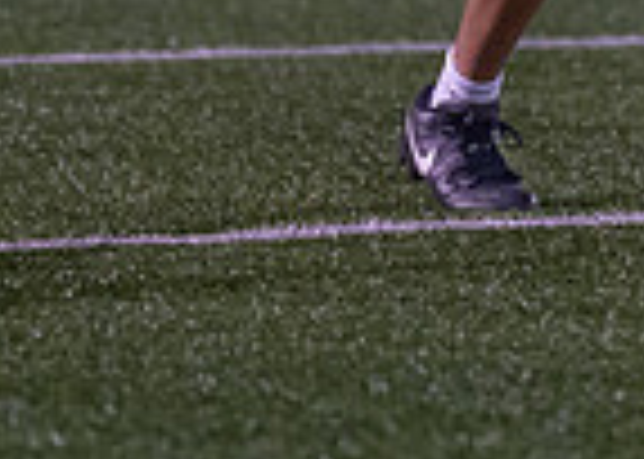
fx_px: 11828
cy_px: -437
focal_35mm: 647
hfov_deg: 3.1
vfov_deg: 2.2
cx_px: 983
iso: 3200
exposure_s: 1/1000
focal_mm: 118
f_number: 2.8
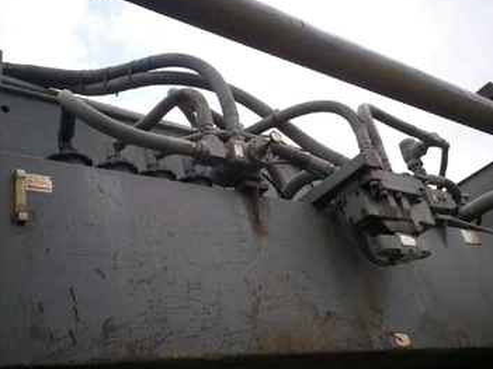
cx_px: 280
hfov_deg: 45.7
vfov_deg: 35.1
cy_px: 189
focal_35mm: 41
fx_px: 584
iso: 100
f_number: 4.5
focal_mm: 6
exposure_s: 1/375
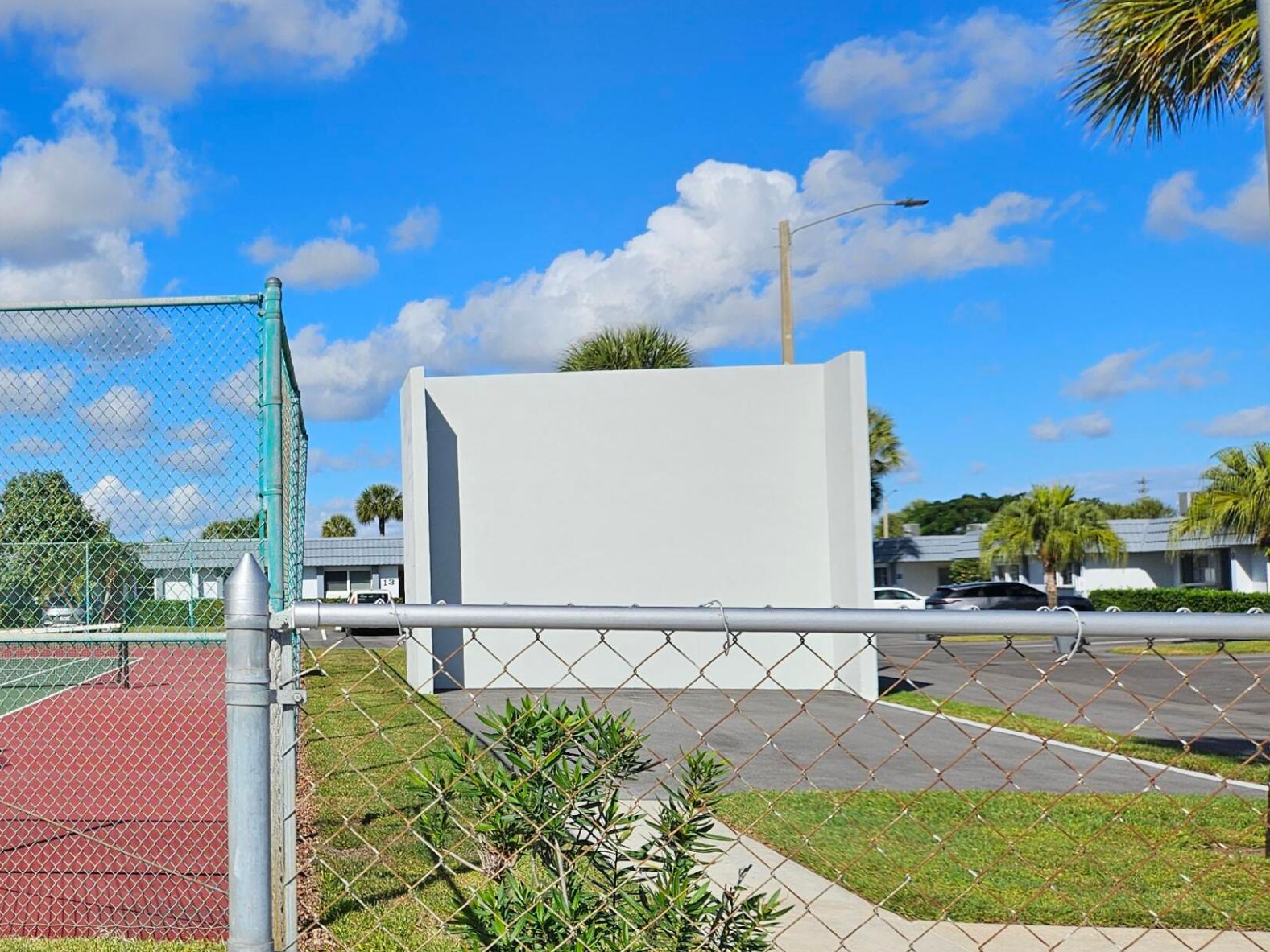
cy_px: 523
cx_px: 113
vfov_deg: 34.3
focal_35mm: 42
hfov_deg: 41.1
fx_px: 1541
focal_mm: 5.4
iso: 25
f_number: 1.8
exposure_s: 1/3521
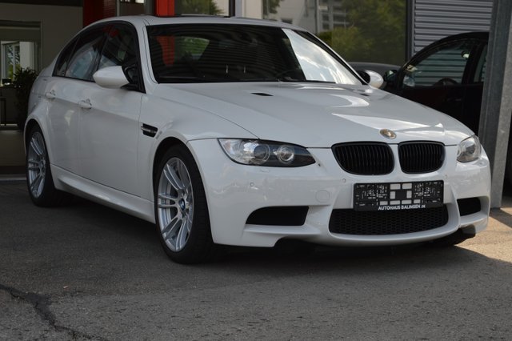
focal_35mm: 75
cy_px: 170
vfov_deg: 18.2
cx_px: 256
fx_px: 1066
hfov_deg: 27.0
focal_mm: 50
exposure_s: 1/160
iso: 100
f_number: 6.3
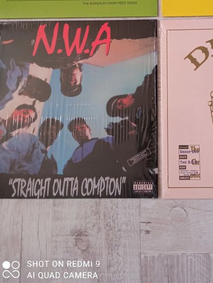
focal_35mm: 45
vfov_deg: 40.4
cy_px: 58
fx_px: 369
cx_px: 165
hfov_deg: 31.5
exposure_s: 1/33.3
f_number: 2.2
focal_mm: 3.79
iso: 247
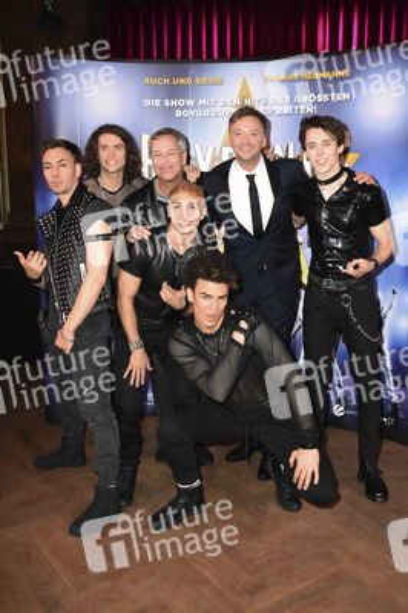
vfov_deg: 57.3
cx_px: 204
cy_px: 306
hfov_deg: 39.9
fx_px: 562
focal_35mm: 33
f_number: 5.6
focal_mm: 22
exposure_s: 1/160
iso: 1000
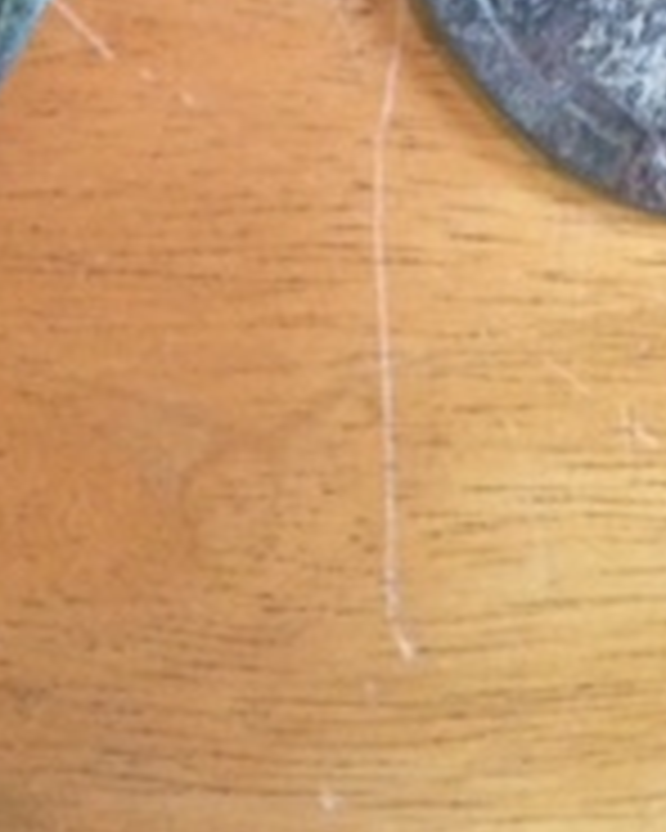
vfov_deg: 18.4
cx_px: 18
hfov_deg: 15.4
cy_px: -211
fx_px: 2415
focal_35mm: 98
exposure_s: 1/24
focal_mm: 4.15
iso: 320
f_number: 2.2
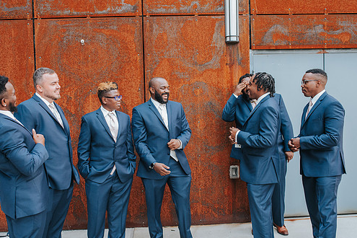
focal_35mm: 41
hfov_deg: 47.3
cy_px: 135
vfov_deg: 32.6
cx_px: 158
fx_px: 407
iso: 1600
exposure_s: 1/800
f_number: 4
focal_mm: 35
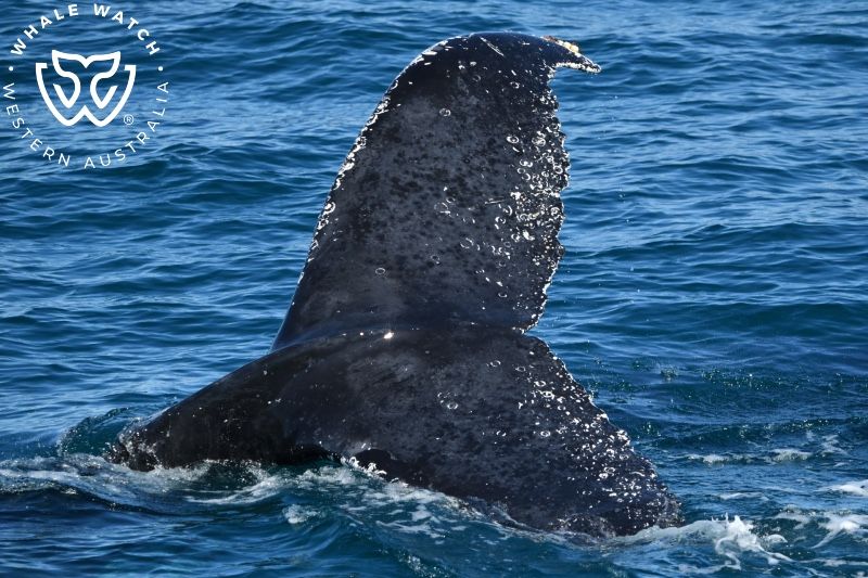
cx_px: 434
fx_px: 8196
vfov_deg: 4.0
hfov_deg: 6.1
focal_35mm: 340
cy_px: 289
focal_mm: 340
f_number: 6
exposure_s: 1/8000
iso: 1100
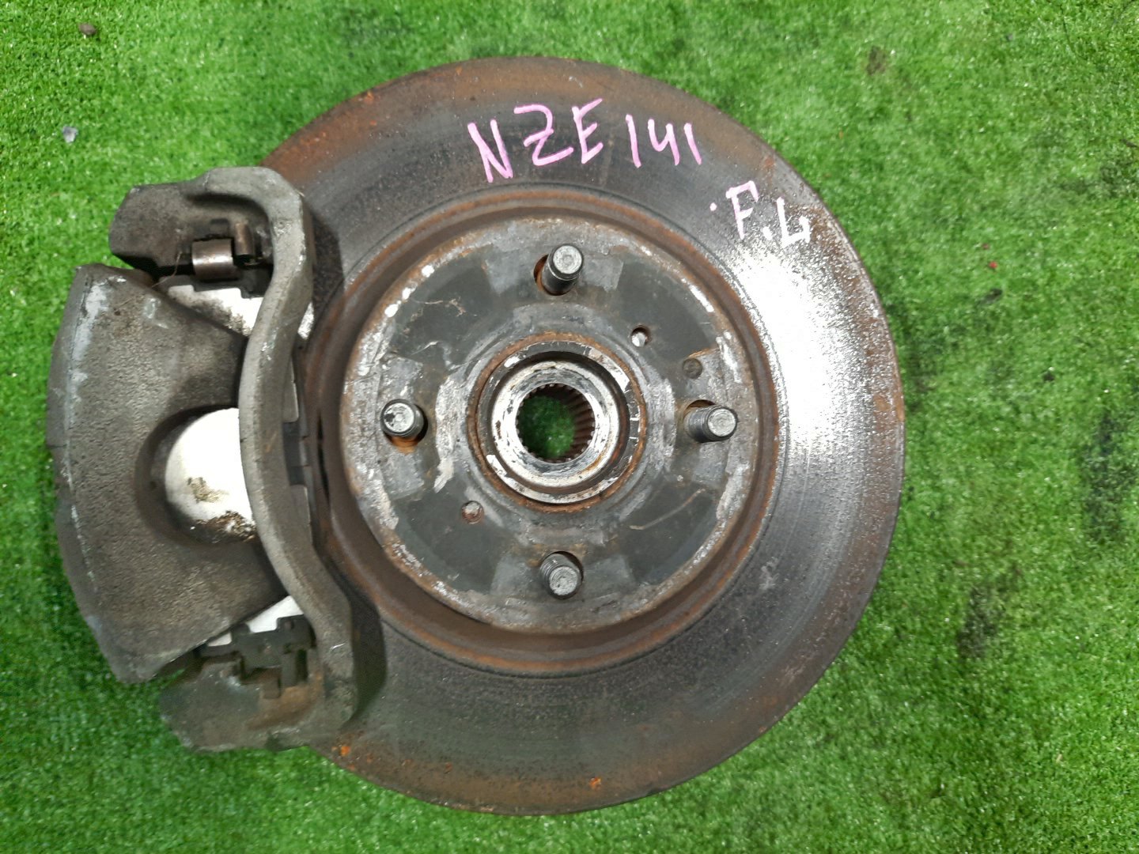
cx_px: 570
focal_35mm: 25
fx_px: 823
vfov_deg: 54.9
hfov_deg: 69.4
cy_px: 427
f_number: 2
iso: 288
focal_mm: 4.6
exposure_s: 1/33
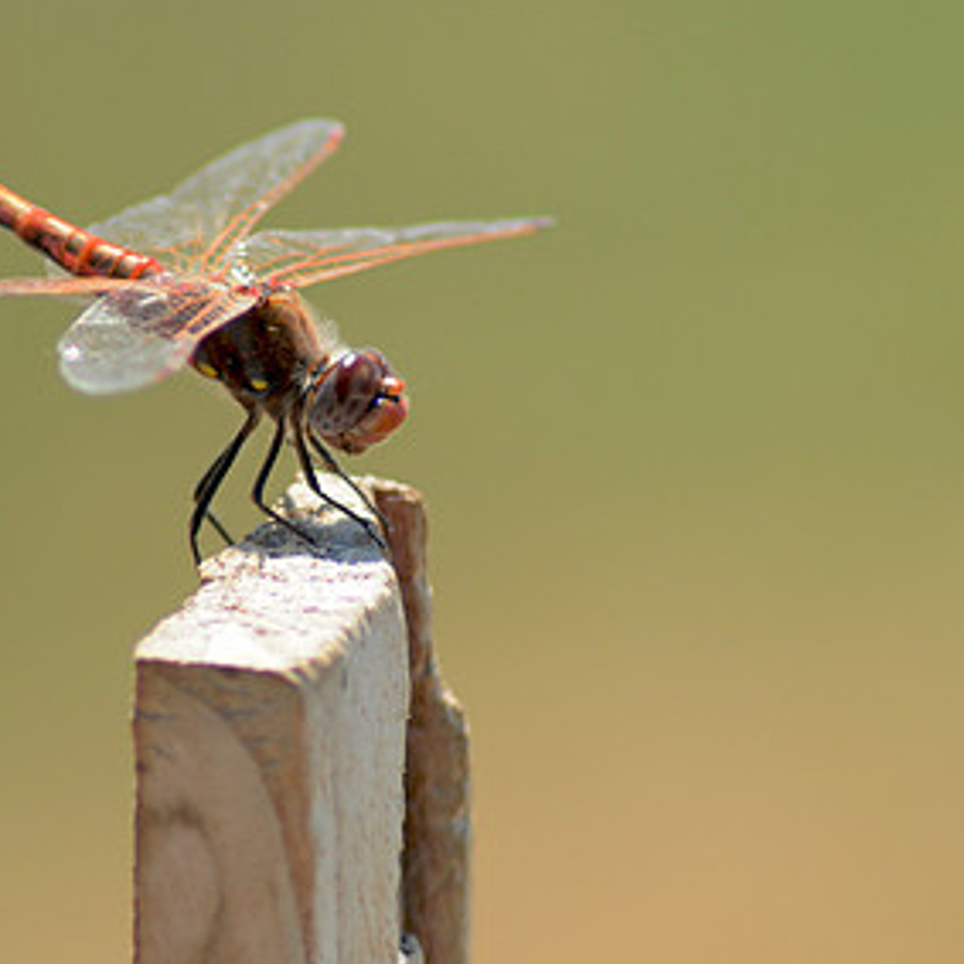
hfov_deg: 2.2
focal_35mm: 783
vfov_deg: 2.2
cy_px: 397
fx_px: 24670
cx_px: 341
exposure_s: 1/320
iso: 200
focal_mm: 300
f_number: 9
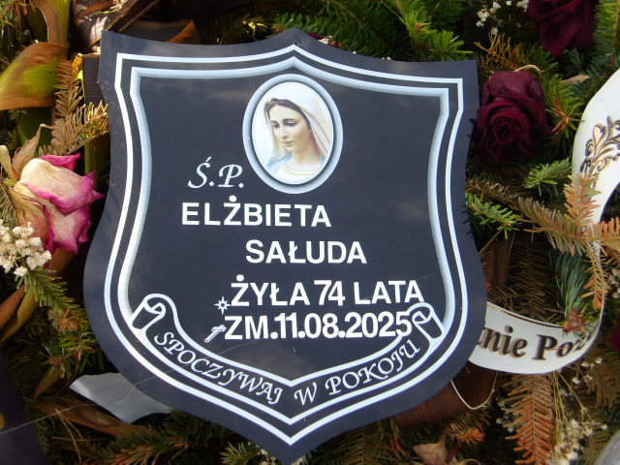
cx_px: 310
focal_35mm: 53
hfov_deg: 36.2
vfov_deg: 27.5
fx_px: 949
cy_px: 232
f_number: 4.2
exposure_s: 1/138
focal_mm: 9.4
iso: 100
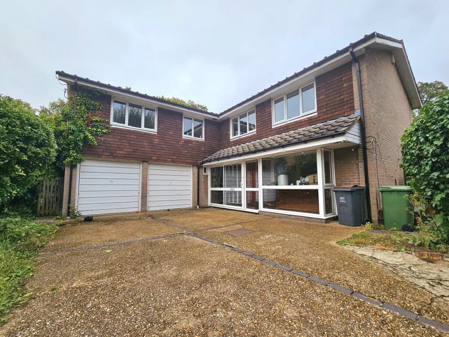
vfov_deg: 89.9
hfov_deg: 106.2
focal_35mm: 13
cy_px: 168
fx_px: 169
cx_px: 224
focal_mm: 2.2
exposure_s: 1/1000
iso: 50
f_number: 2.2
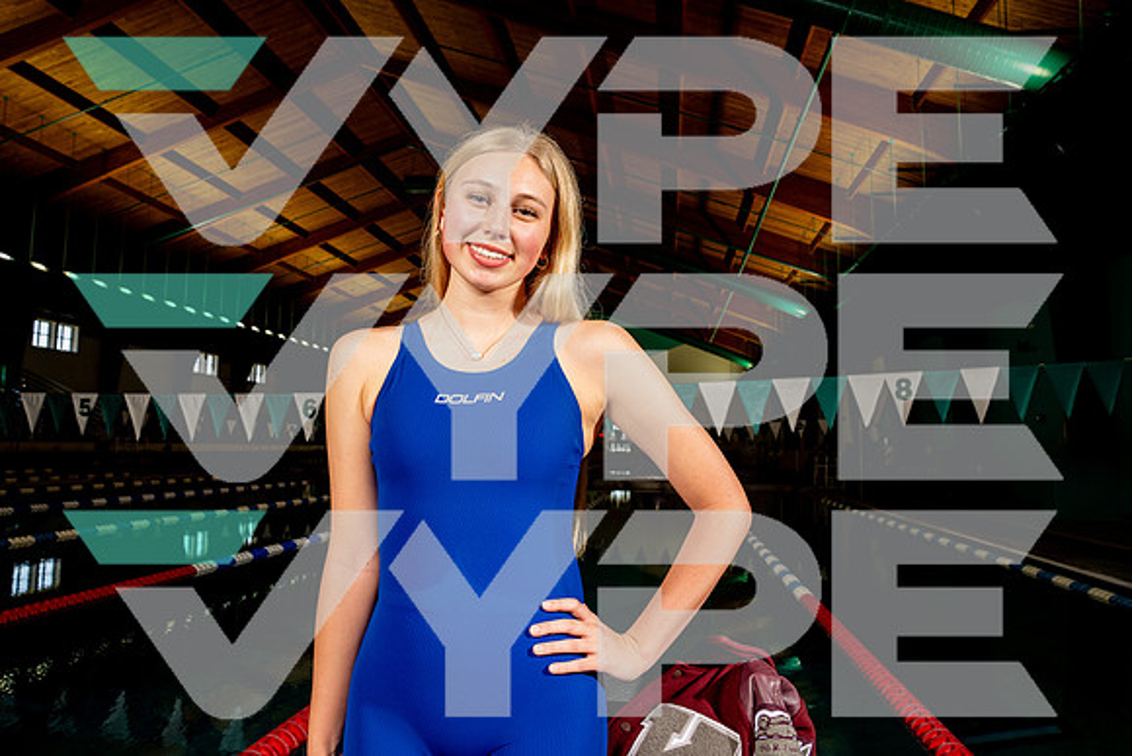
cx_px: 566
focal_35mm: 24
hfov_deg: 73.7
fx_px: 755
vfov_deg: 53.2
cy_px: 378
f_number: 7.1
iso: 400
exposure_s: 1/125
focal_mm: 24
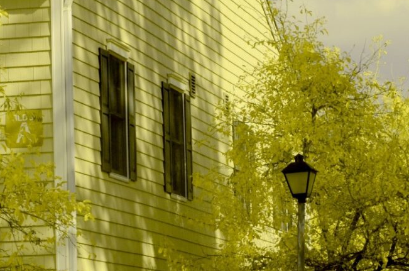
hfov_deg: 11.6
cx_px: 158
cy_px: 251
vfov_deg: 7.7
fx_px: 2006
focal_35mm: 177
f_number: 8
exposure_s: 1/1600
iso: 800
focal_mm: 50
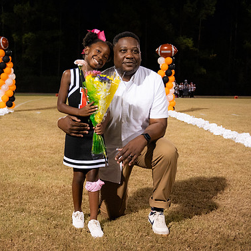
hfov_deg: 31.6
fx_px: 443
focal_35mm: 54
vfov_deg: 31.5
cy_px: 156
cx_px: 112
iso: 3200
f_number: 4
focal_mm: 33.5
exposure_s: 1/250
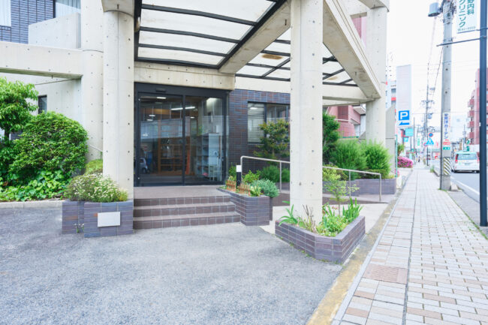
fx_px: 325
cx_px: 244
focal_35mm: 24
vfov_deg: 53.1
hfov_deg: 73.8
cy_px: 162
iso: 500
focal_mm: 24
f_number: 10
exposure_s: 1/60
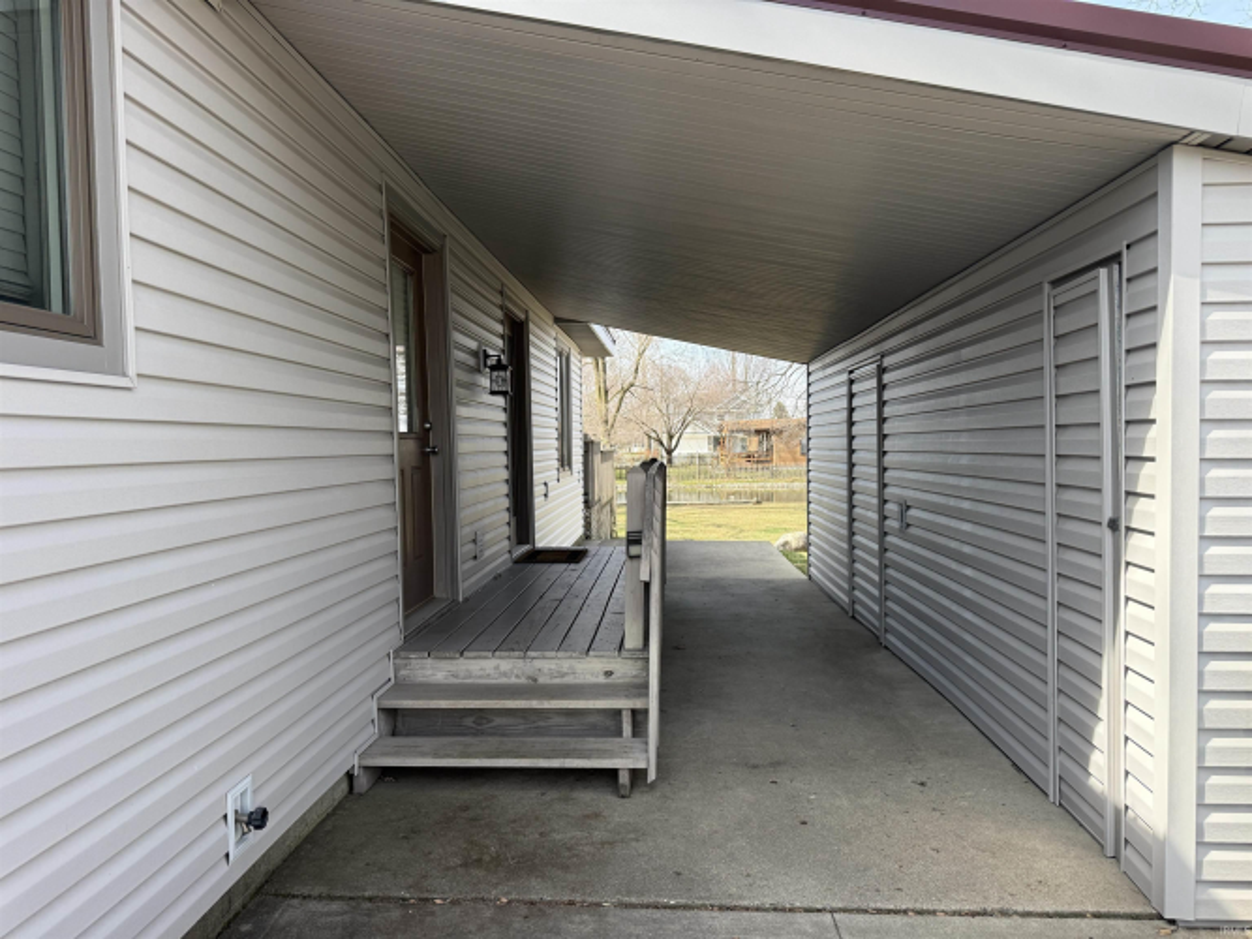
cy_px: 470
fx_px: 868
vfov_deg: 56.8
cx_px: 626
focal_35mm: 24
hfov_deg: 71.6
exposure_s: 1/1174
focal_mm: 6.76
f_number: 1.78
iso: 100
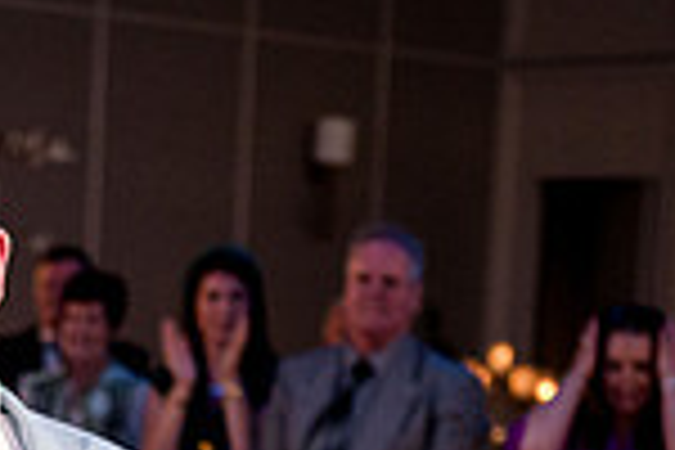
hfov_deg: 14.9
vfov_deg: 9.8
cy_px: 745
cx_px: -36
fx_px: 2531
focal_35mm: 135
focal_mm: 35
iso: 2500
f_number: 1.8
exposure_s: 1/250
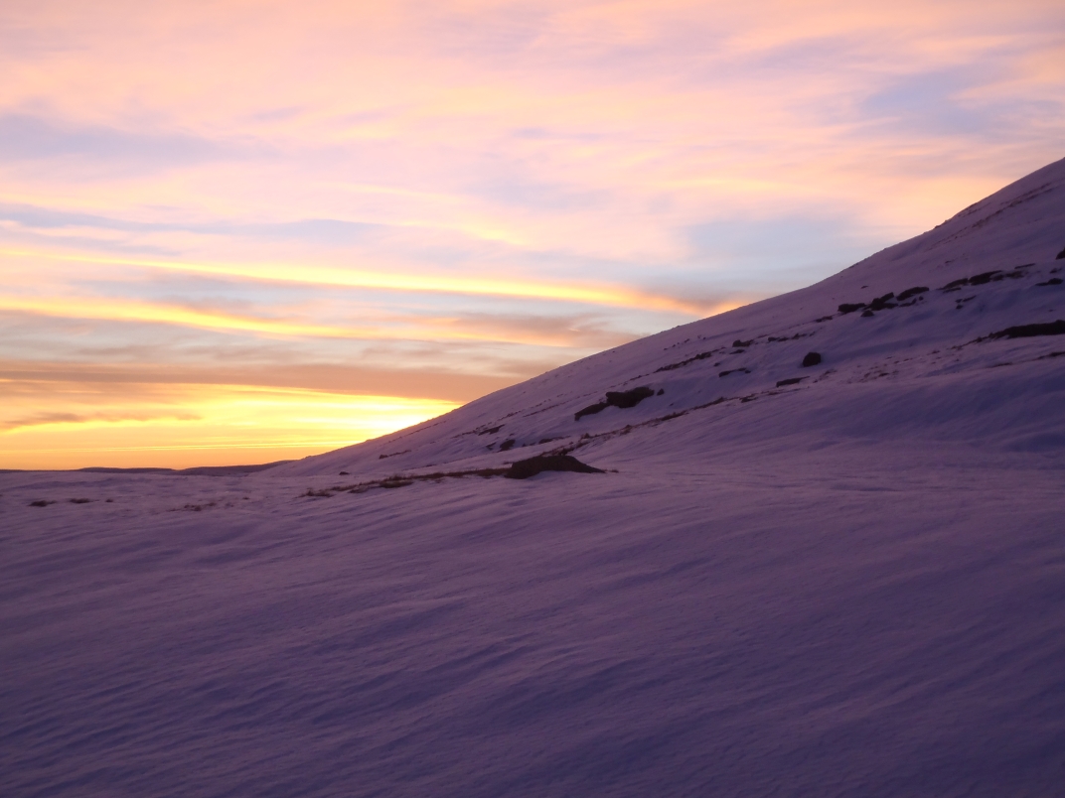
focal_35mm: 49
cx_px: 532
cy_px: 399
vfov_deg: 29.7
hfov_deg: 38.9
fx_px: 1508
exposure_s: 1/50
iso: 100
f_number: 4.4
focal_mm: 8.89
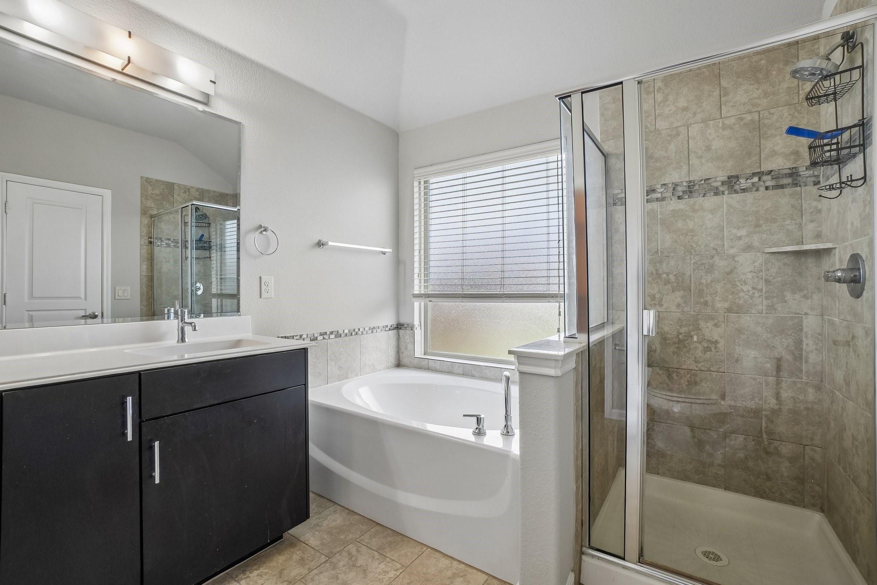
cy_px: 292
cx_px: 438
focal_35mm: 15
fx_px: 365
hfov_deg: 100.4
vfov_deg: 77.3
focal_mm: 10
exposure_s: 1/60
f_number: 8
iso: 400
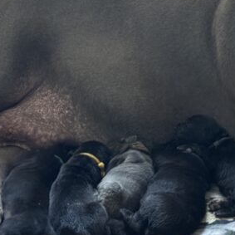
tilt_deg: -24.2
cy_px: 44
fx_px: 922
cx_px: 179
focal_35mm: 120
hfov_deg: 14.5
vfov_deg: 14.4
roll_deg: -1.4
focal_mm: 6.76
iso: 800
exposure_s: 1/30
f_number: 1.78
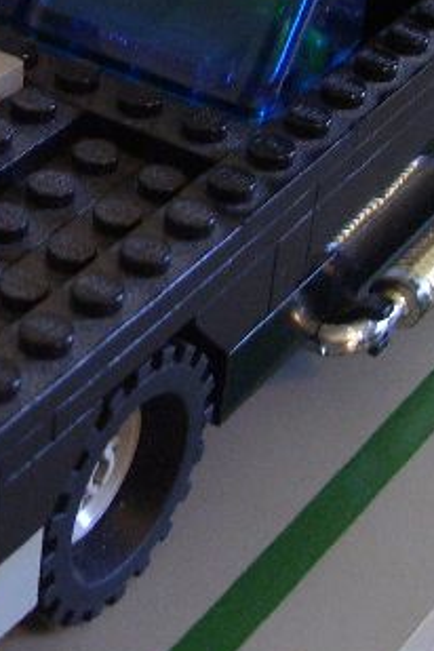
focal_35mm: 106
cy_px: 173
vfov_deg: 19.2
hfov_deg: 12.8
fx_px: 1917
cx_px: 23
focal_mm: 6
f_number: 2.7
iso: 160
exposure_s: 1/8
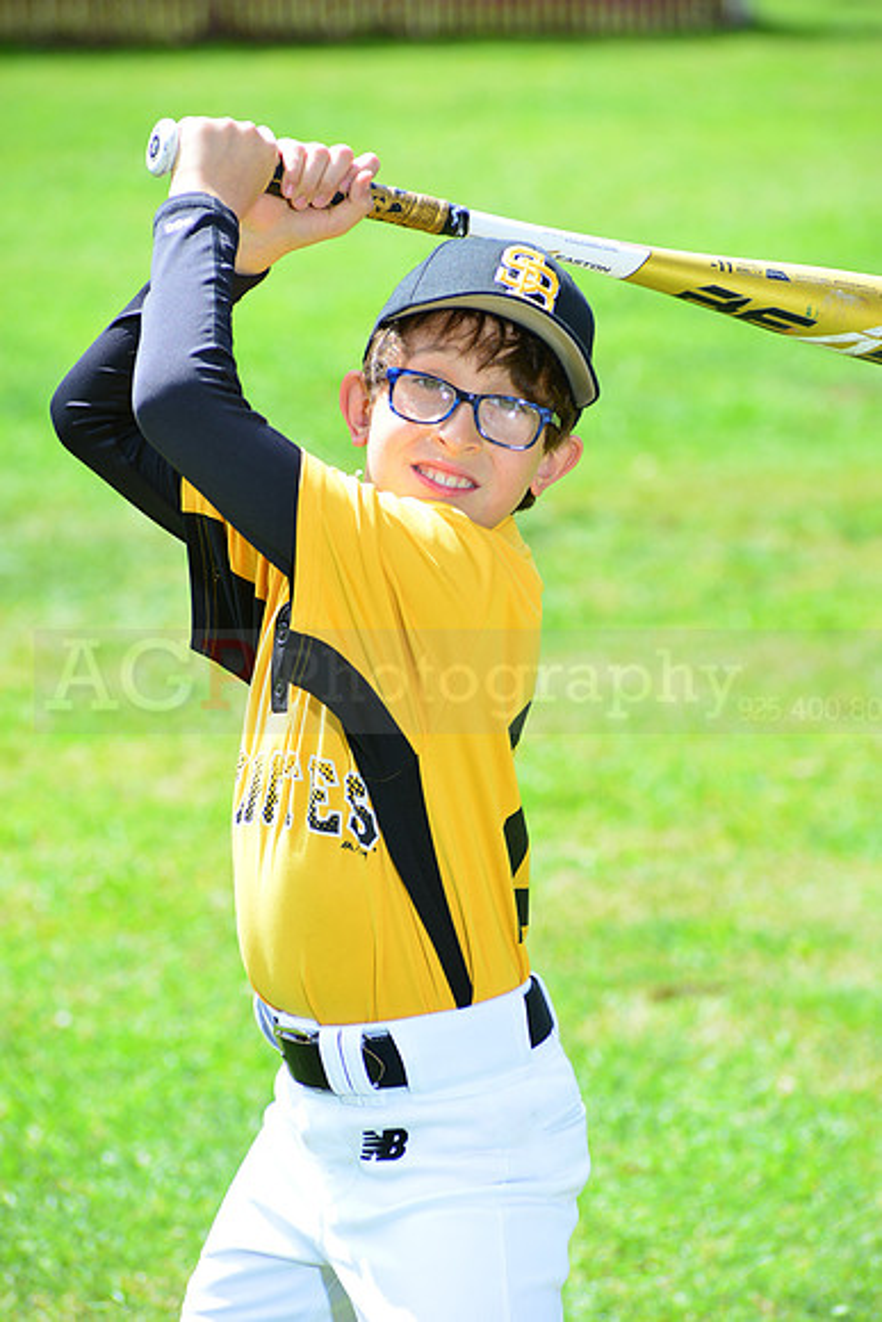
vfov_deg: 10.3
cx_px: 441
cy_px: 661
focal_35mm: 200
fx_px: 7345
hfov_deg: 6.9
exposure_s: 1/200
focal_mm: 200
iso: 200
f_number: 8
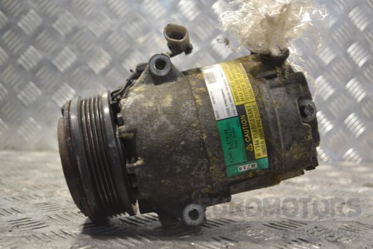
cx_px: 186
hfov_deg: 41.1
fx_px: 497
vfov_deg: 28.1
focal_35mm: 48
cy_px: 124
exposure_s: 1/60
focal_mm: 32
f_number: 4.8
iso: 400
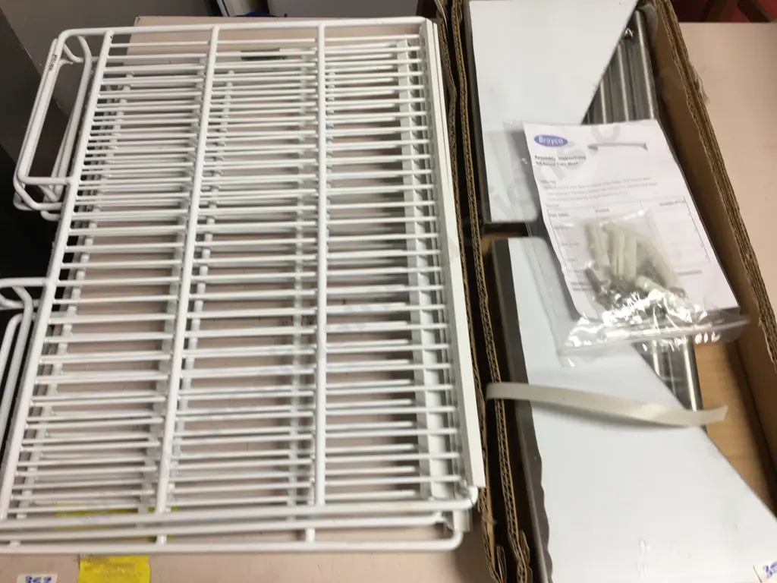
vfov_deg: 48.2
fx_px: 651
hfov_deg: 61.7
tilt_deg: -60.9
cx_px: 388
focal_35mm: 29
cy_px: 292
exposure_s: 1/17
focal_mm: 4.15
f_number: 2.2
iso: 40
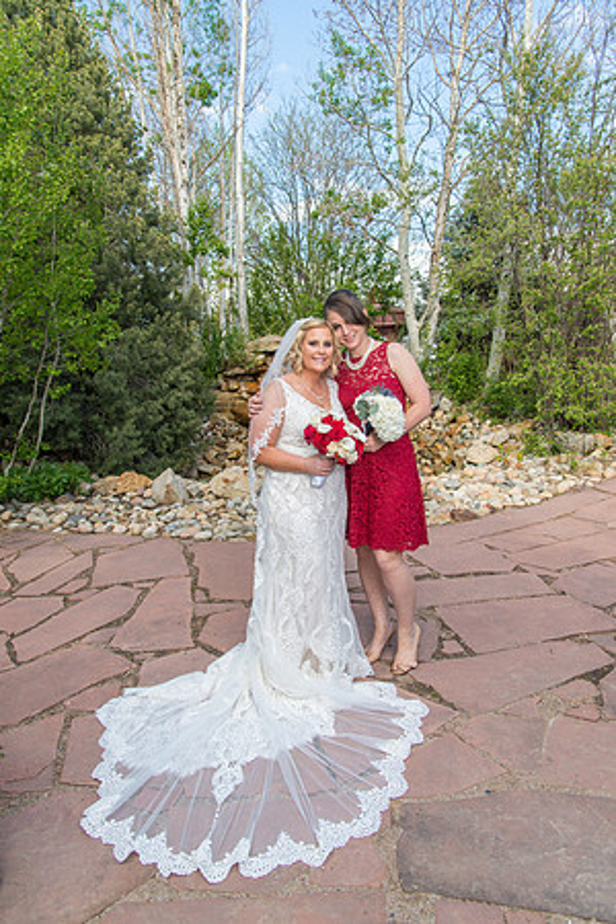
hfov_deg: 53.1
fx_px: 616
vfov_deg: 73.7
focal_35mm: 24
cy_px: 462
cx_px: 308
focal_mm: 24
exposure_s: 1/250
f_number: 5
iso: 100
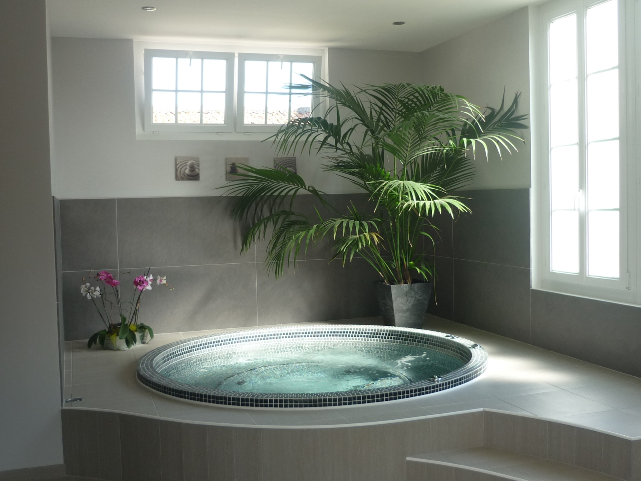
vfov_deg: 36.8
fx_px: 722
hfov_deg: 47.9
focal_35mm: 39
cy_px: 240
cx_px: 320
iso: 80
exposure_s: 1/80
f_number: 2.8
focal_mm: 5.5
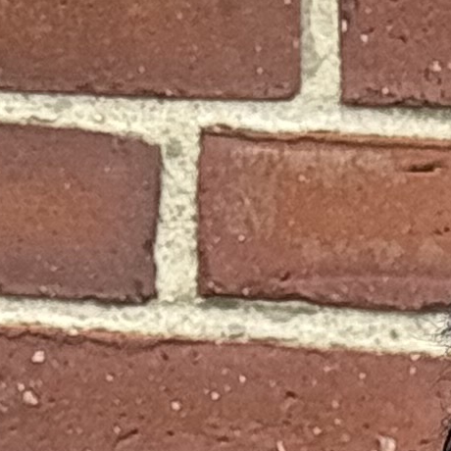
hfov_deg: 4.6
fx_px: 5483
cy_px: 1893
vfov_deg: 4.3
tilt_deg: -3.9
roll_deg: -0.3
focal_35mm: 372
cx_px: 904
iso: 64
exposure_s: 1/172
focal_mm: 6.76
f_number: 1.78
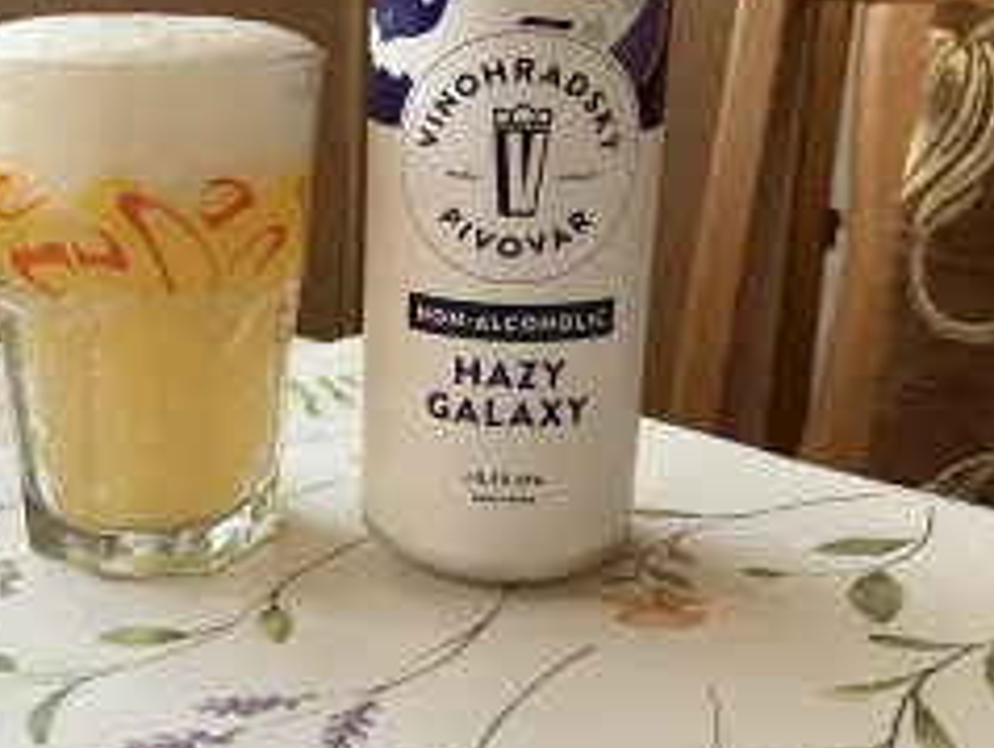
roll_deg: -1.4
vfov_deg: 30.9
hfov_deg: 39.7
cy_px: 334
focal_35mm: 47
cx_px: 301
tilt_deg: -17.5
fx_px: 1351
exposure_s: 1/92
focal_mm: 3.99
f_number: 1.8
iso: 80
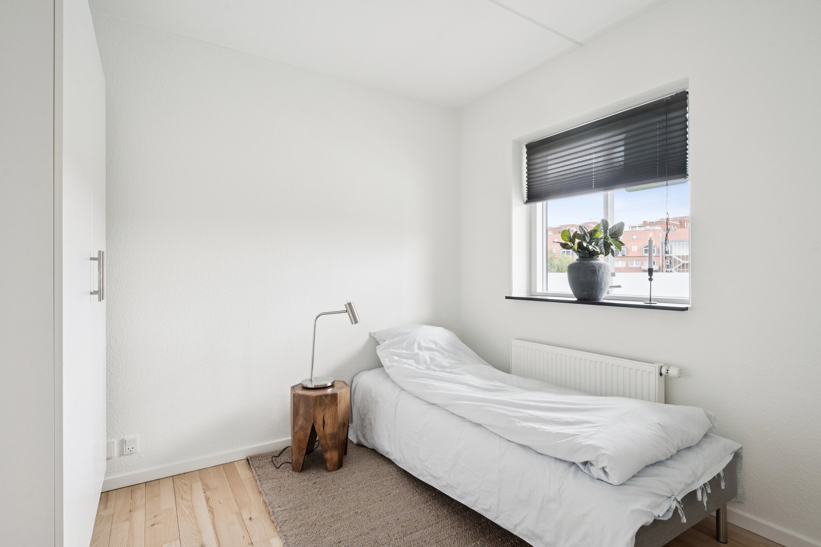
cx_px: 410
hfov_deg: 90.0
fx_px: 410
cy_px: 274
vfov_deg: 67.4
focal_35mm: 18
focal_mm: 18
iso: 640
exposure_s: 1/13
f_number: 9
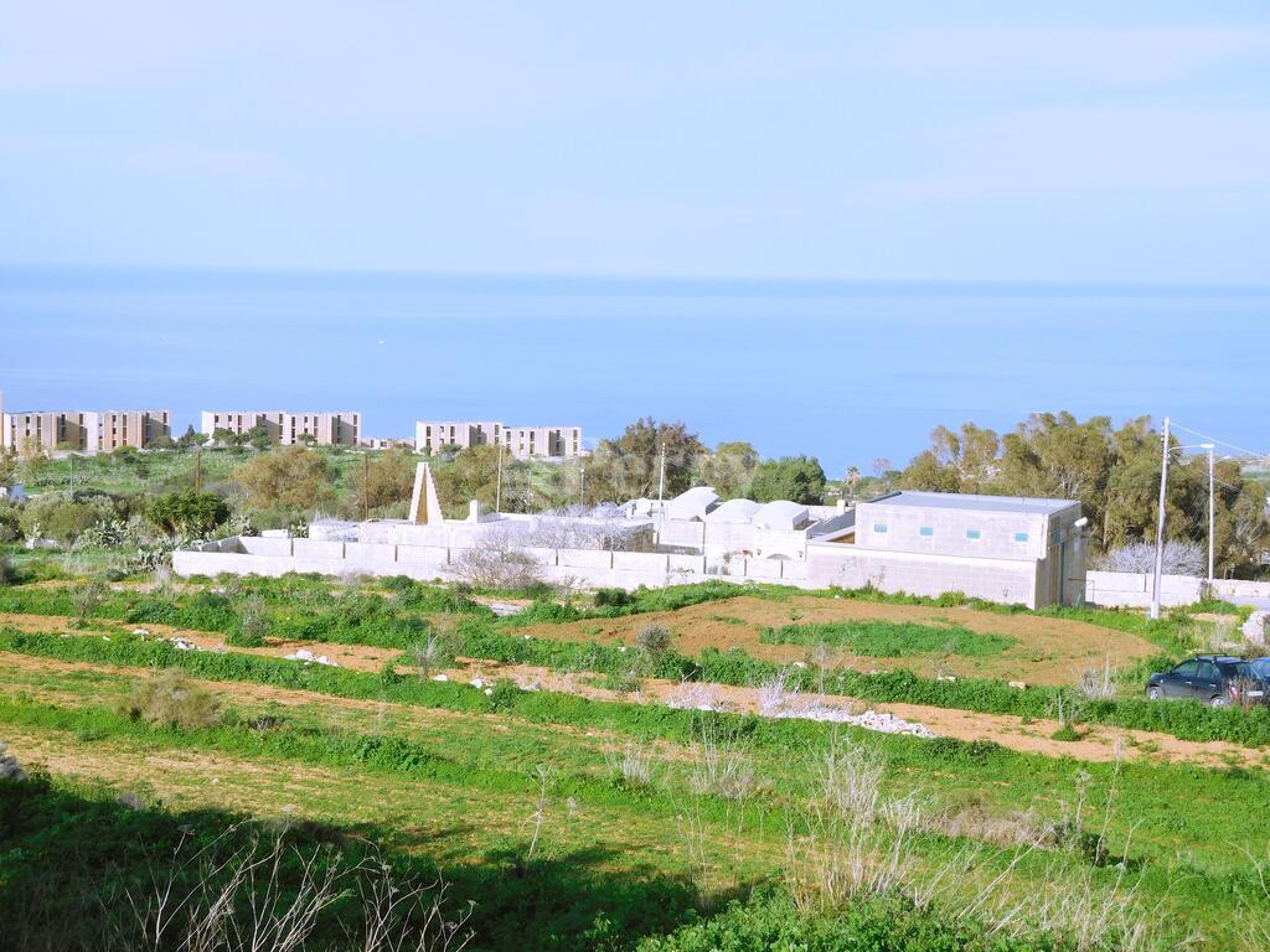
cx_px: 635
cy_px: 476
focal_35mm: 62
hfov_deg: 31.2
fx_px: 2275
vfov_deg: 23.7
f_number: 4.4
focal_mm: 11.1
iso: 125
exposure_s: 1/800
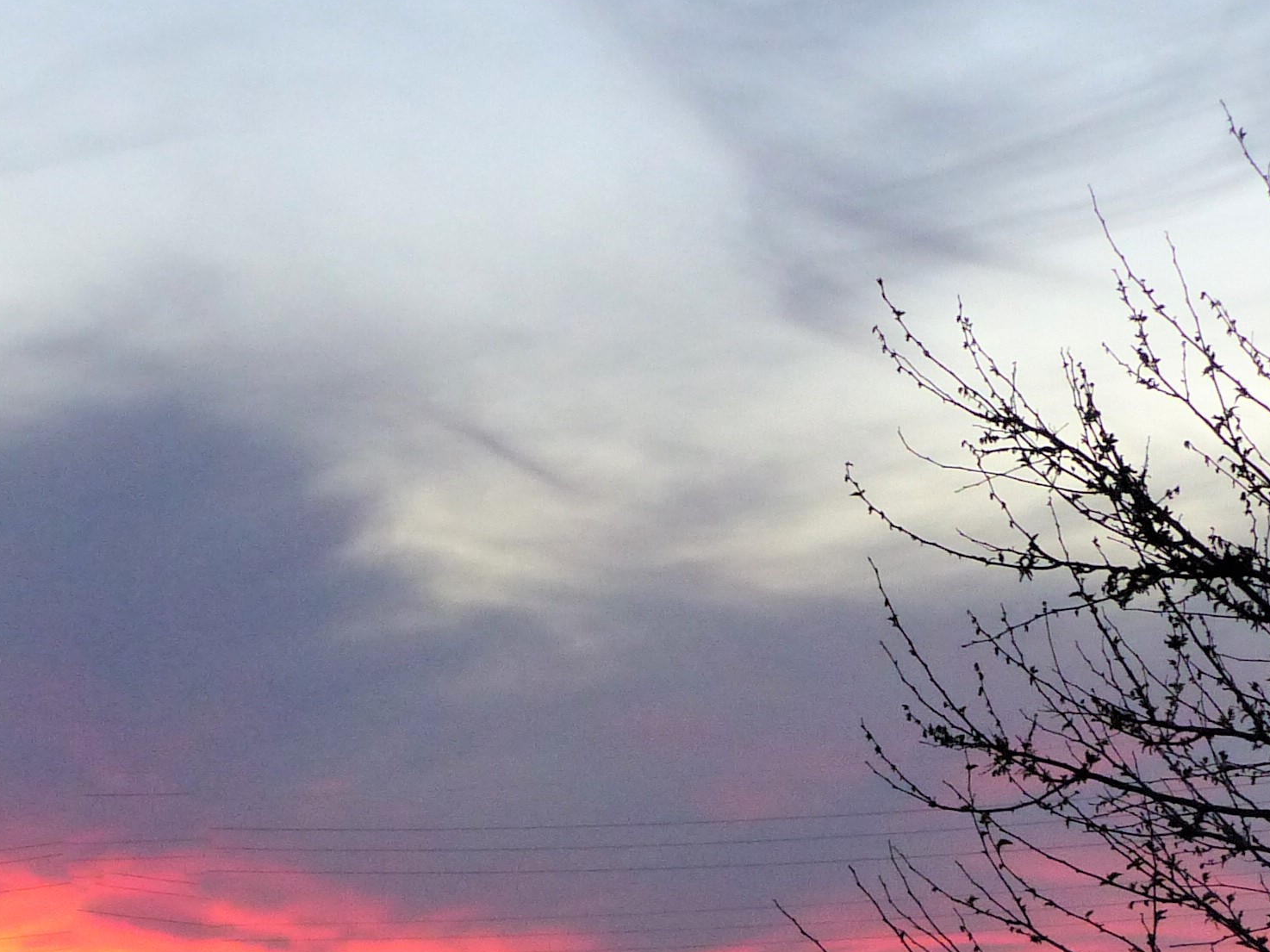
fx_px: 6273
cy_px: 732
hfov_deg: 11.5
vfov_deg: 8.7
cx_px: 849
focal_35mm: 171
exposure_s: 1/60
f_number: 2.8
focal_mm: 11.4
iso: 320
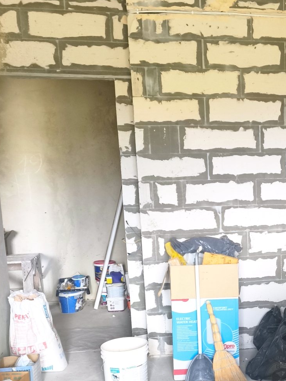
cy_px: 249
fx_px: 529
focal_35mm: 48
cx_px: 281
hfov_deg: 28.5
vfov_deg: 39.3
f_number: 1.7
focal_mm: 5.35
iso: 250
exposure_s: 1/50
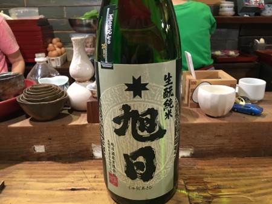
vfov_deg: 48.3
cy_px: 102
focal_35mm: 29
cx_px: 136
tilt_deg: -19.3
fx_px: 228
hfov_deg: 61.6
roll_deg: +1.2
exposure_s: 1/4
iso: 50
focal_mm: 4.15
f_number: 2.2
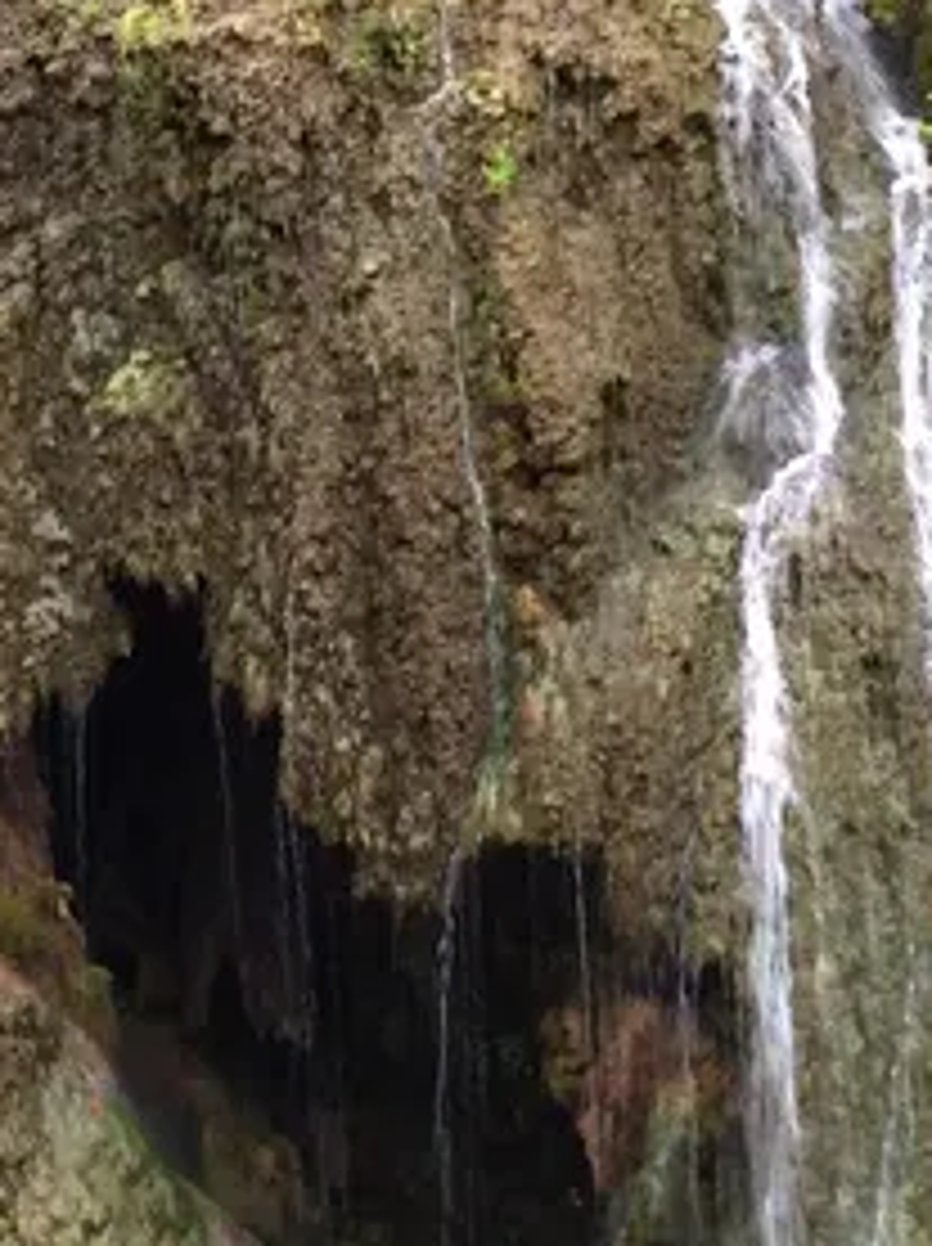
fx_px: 3742
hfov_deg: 14.2
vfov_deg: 18.5
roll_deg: +2.1
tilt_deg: -5.9
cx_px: 522
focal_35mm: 104
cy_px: 45
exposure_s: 1/25
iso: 50
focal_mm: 3.3
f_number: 2.4
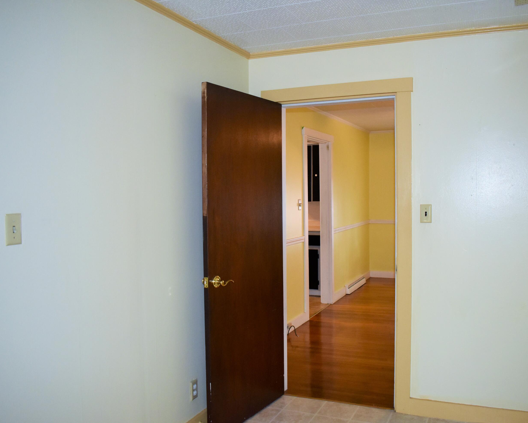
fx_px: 484
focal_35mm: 31
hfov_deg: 57.0
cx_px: 295
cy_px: 212
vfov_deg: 47.1
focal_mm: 18
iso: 1250
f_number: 3.5
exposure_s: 1/60
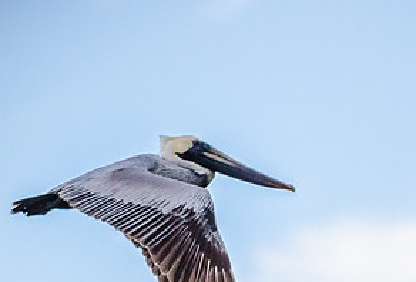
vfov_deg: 2.1
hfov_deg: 3.1
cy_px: 210
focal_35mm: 652
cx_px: 284
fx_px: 7574
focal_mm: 200
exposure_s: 1/8000
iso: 2000
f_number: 2.8
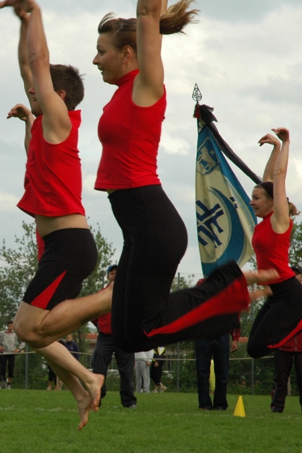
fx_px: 1320
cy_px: 226
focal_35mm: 105
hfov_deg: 13.1
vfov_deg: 19.4
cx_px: 151
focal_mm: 70
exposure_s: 1/250
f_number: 10
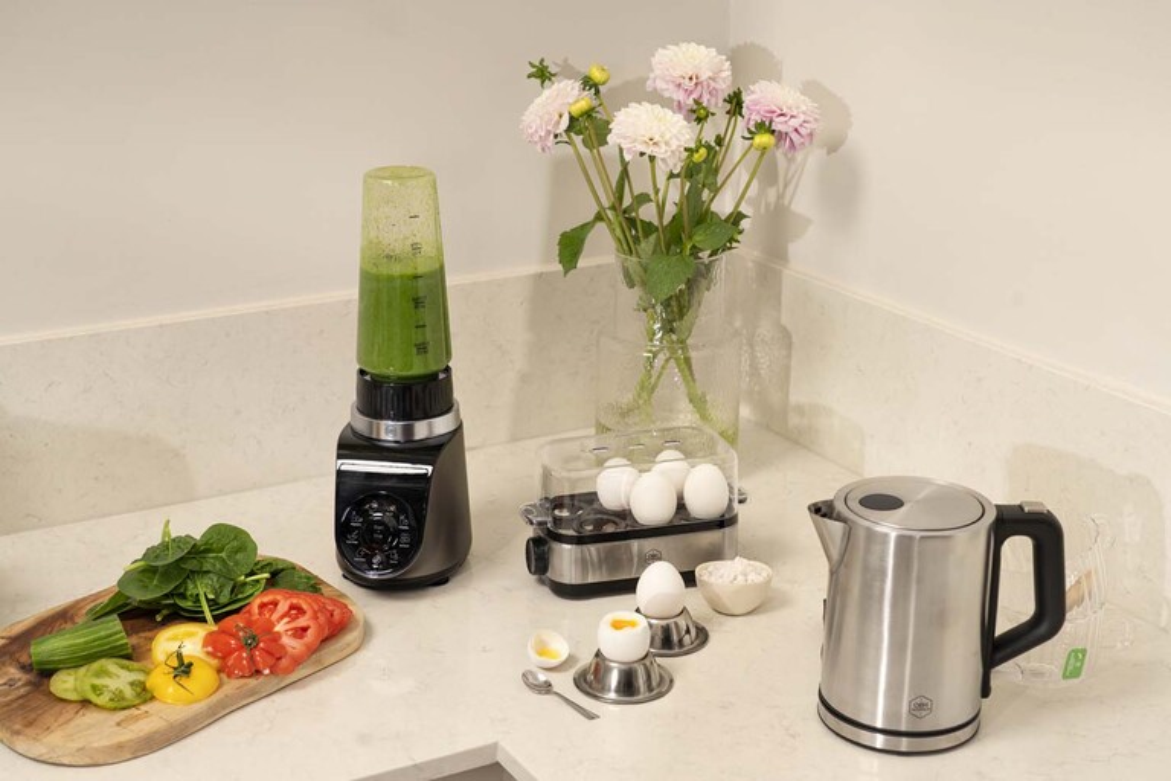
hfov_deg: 36.9
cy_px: 390
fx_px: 1756
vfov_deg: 25.1
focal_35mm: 54
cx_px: 586
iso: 50
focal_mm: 54
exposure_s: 1/160
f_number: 7.1
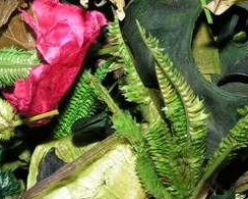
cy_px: 26
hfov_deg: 12.7
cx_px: 218
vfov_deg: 10.2
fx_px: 1108
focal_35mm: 151
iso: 100
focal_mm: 9.7
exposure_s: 1/60
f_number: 5
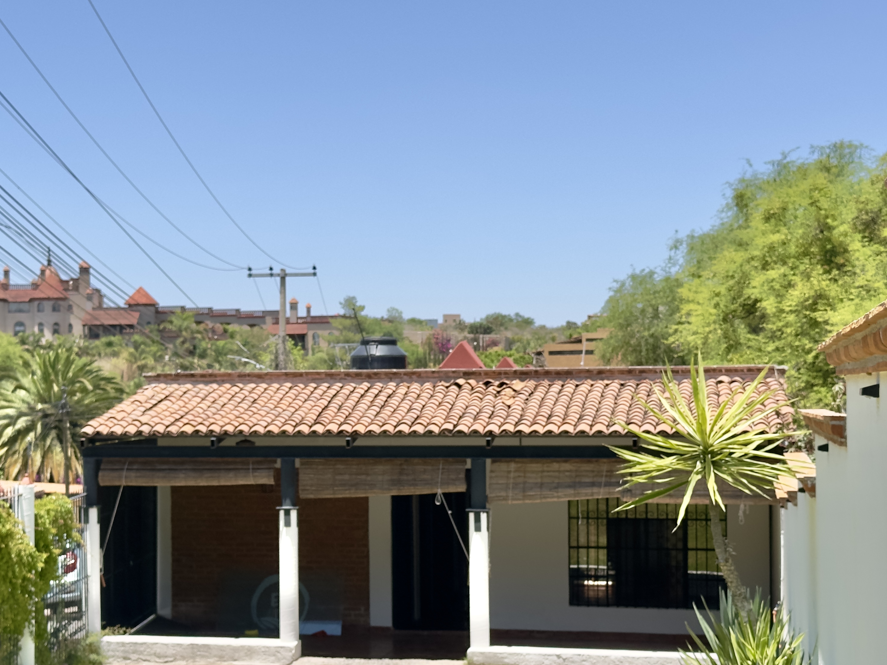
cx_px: 352
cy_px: 416
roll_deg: +0.2
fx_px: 1691
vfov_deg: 22.2
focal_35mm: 66
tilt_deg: -0.8
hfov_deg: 29.3
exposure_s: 1/3597
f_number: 1.78
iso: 64
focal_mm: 6.86
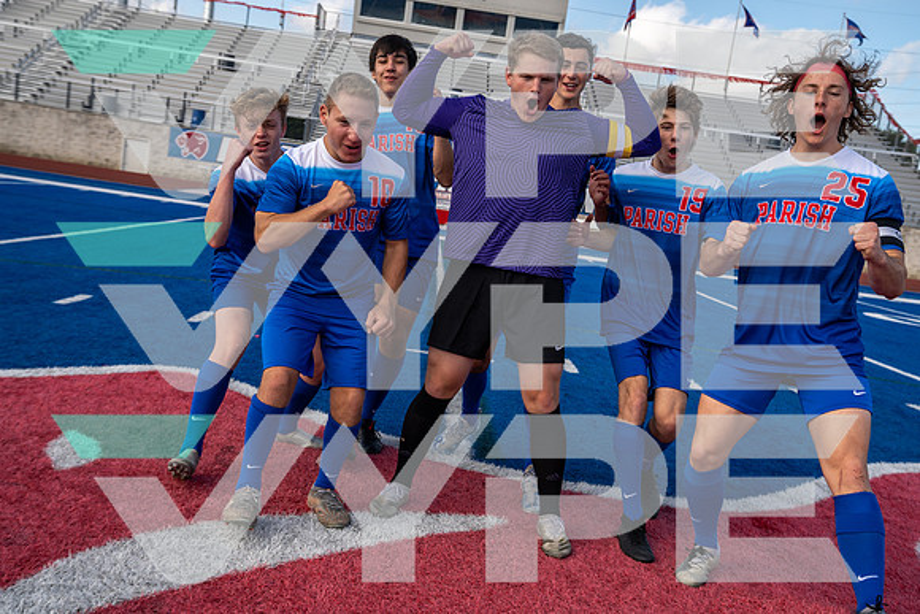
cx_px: 466
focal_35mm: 42
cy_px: 315
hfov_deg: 46.4
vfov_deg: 31.9
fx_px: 1074
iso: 250
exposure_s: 1/1600
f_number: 5
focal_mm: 41
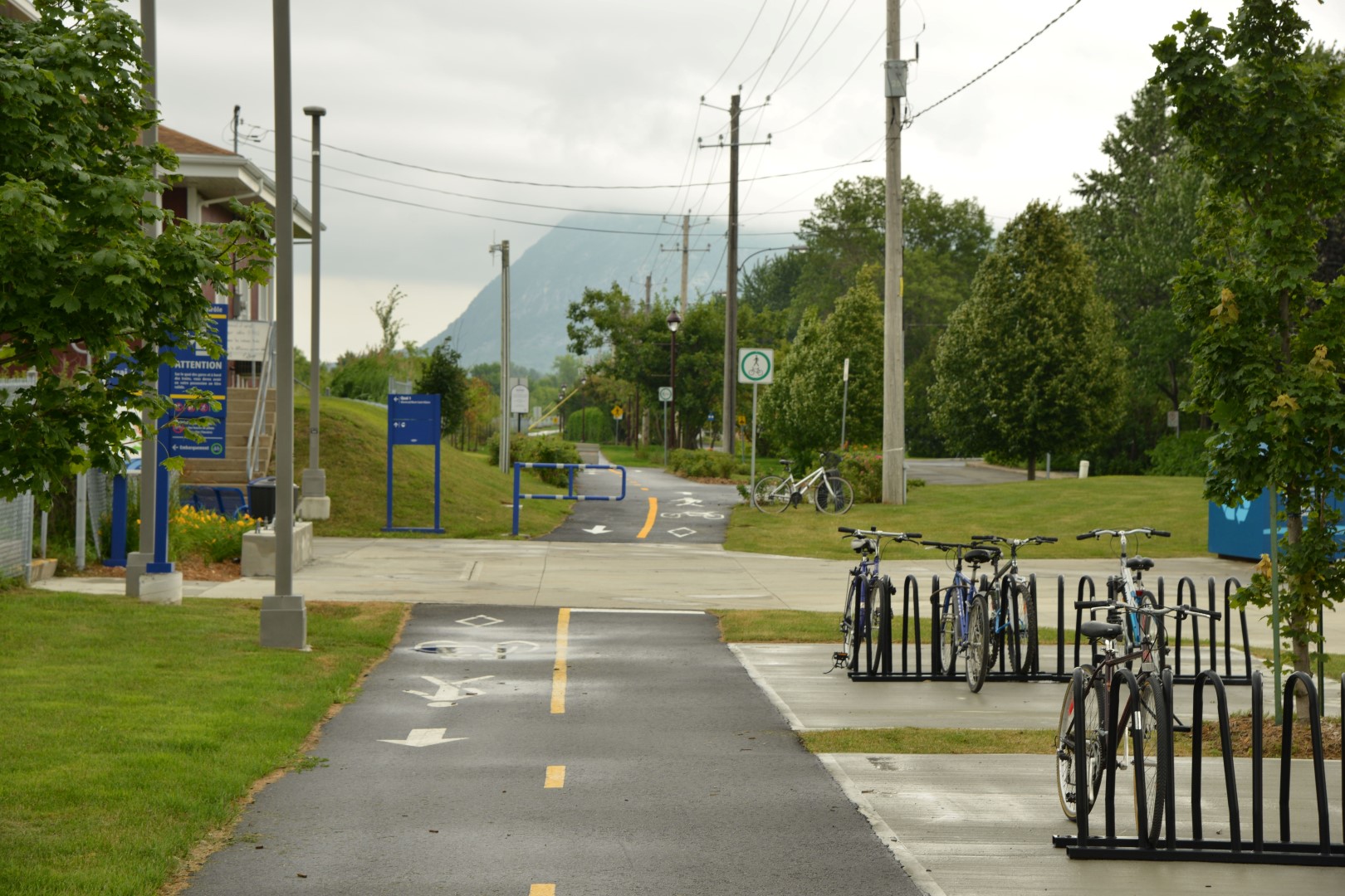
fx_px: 2914
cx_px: 672
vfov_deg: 17.5
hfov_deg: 26.0
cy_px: 448
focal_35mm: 78
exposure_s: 1/100
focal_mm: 78
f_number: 8
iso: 200
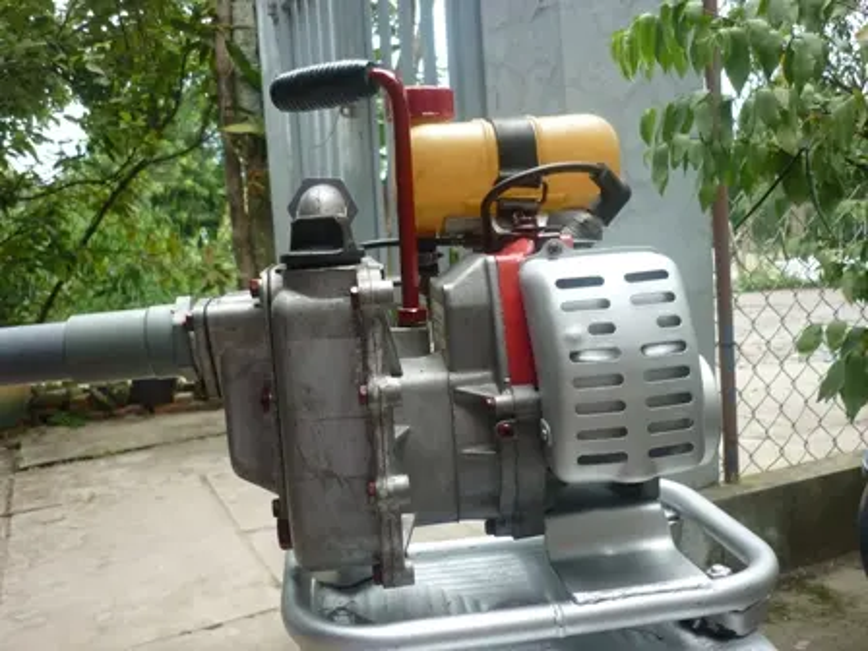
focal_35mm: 33
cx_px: 434
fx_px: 827
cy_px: 326
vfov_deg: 42.9
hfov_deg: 55.4
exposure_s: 1/160
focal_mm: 5.5
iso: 80
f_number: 2.8
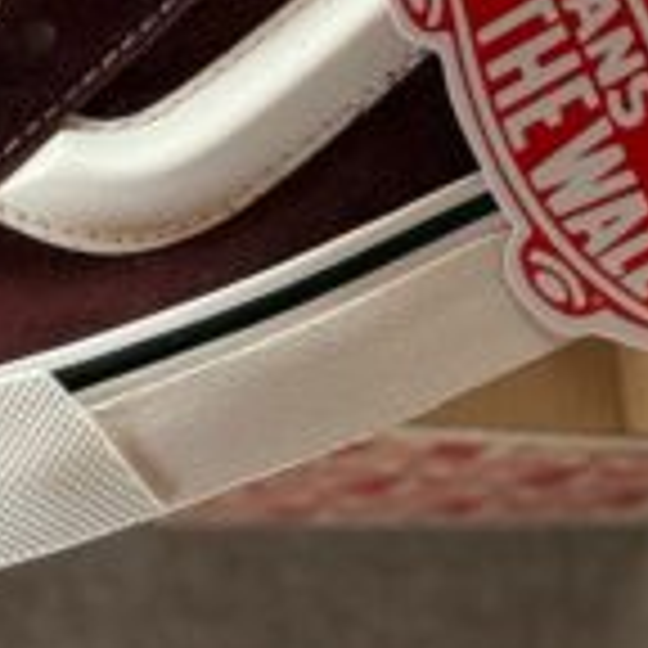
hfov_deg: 7.4
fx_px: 4977
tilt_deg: -78.5
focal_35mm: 235
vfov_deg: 7.4
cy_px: -9
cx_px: -184
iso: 100
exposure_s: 1/98
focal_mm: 6.76
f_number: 1.78
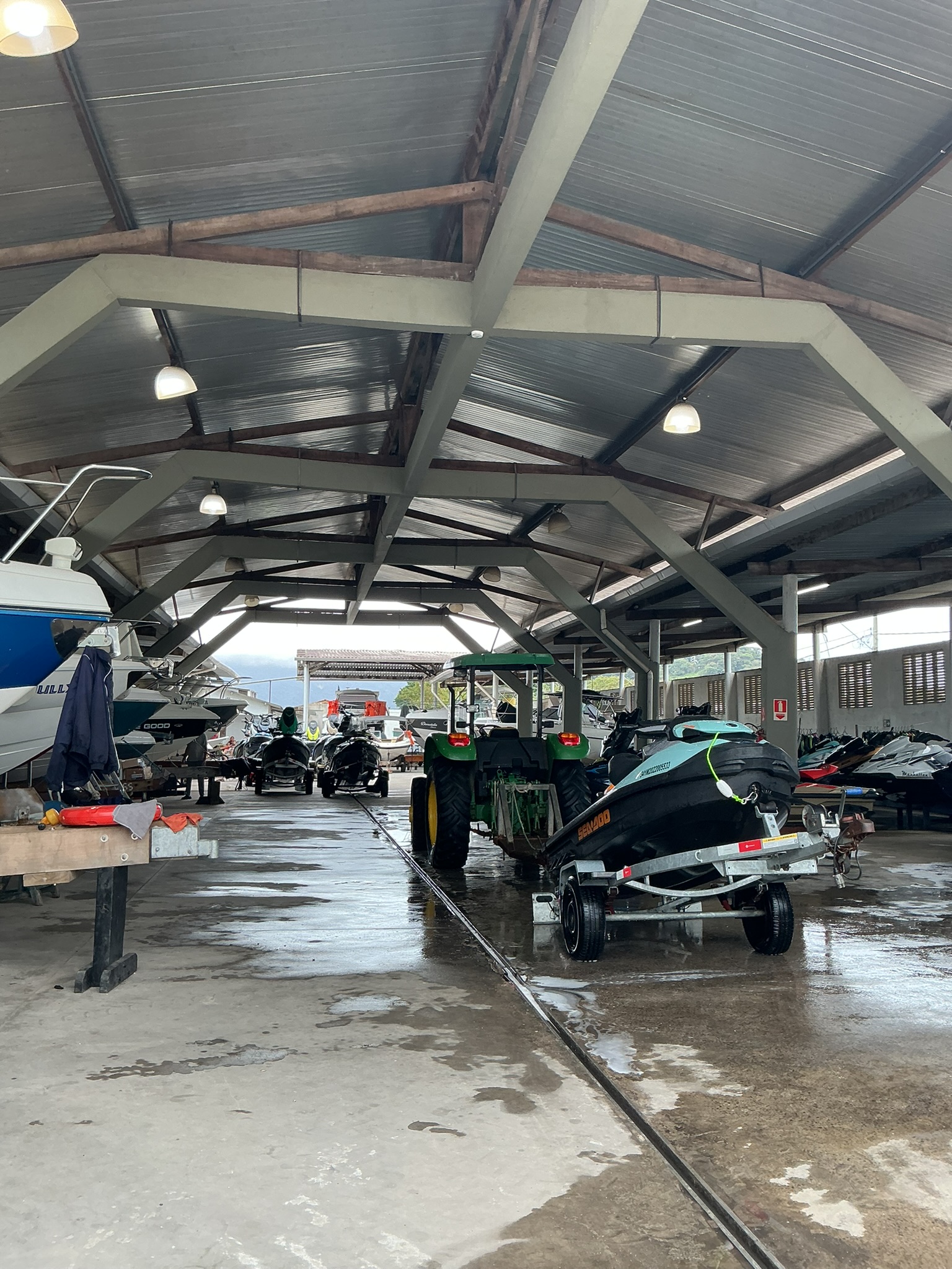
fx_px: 1063
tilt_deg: +5.8
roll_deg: -0.7
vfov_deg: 61.7
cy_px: 634
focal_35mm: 29
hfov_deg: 48.2
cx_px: 476
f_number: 1.8
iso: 32
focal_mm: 3
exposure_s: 1/60
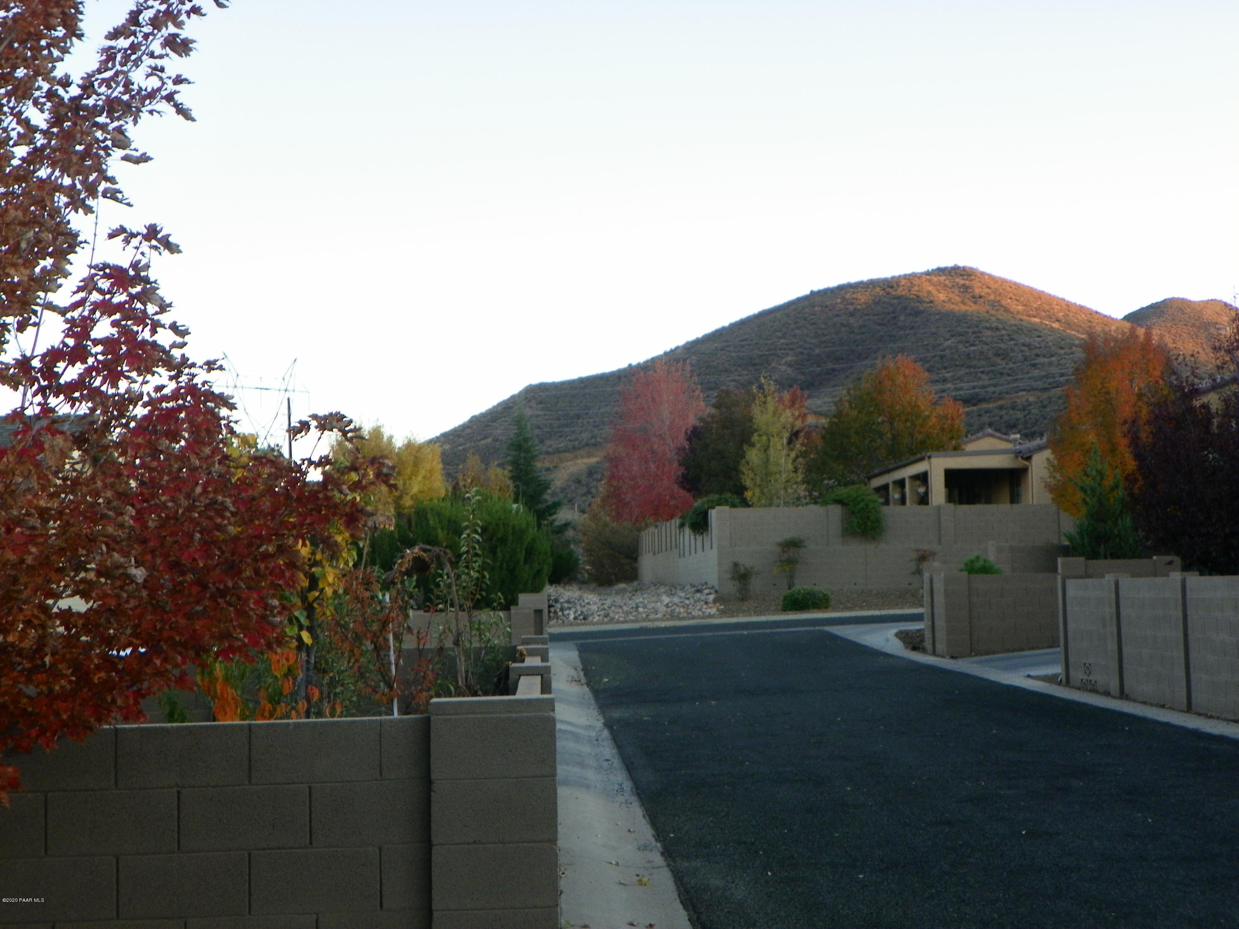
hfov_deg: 31.2
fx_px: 2219
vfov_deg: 23.7
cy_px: 464
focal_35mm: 62
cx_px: 620
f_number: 3.5
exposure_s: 1/50
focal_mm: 11
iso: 80
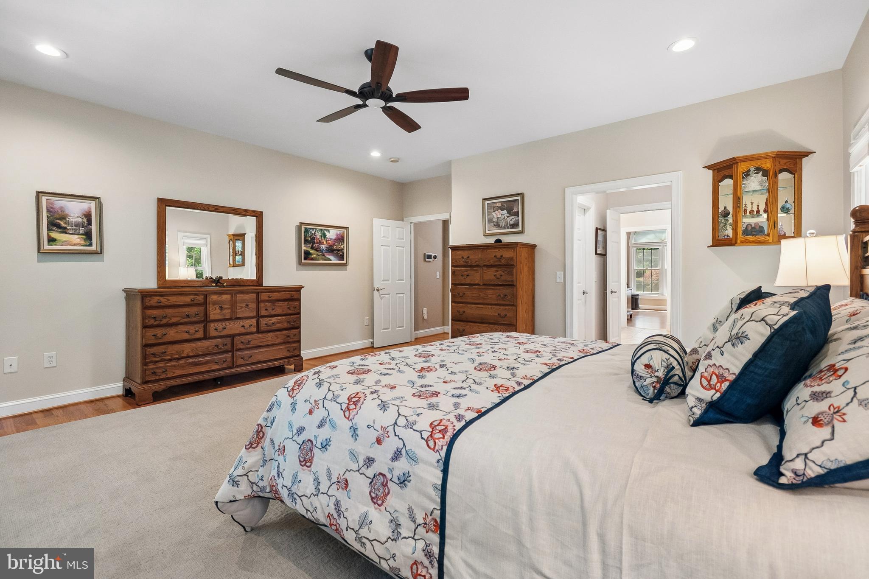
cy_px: 290
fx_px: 362
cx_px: 434
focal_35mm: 15
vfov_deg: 77.3
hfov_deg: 100.4
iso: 400
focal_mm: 10
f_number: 5.6
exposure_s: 1/60
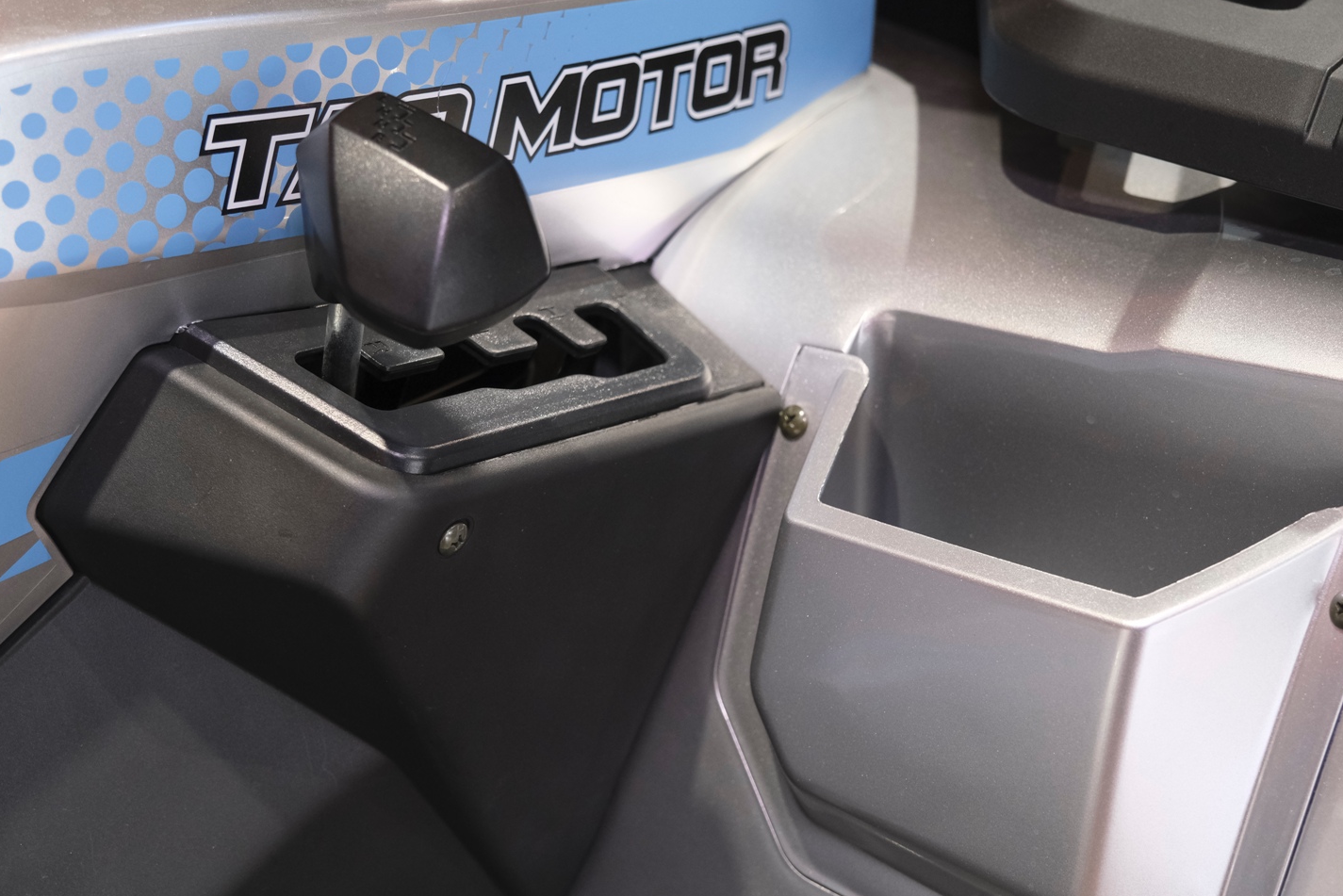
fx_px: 2052
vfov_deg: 24.6
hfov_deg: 36.2
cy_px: 403
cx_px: 675
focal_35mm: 55
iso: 1600
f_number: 4
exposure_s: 1/125
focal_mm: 32.5
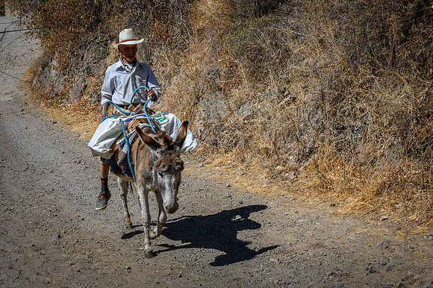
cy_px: 104
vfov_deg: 22.0
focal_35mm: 62
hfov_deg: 32.5
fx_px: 740
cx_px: 159
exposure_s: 1/640
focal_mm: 48
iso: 320
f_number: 14
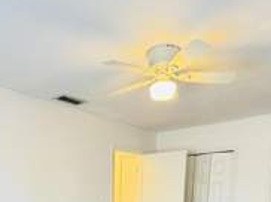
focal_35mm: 37
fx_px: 289
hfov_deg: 49.9
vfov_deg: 31.6
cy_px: 249
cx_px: 107
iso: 320
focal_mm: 2.22
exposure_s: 1/60
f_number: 2.2
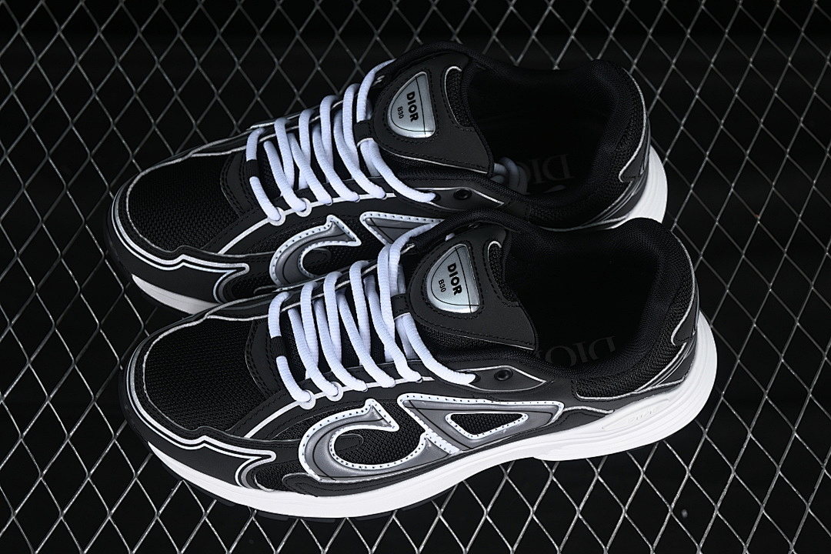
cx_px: 416
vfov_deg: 18.2
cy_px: 277
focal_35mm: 75
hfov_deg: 27.0
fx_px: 1731
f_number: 6.3
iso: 160
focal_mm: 50
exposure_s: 1/50
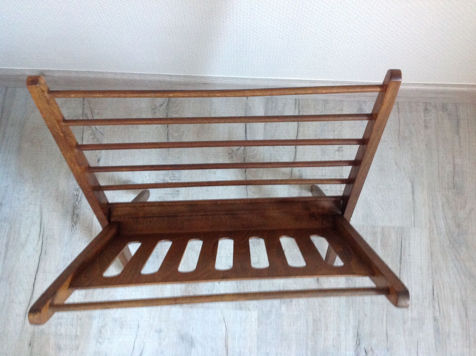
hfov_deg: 52.7
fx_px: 481
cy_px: 178
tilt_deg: -77.7
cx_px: 238
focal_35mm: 35
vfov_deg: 40.6
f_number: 2.4
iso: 400
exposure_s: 1/15
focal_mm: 4.28
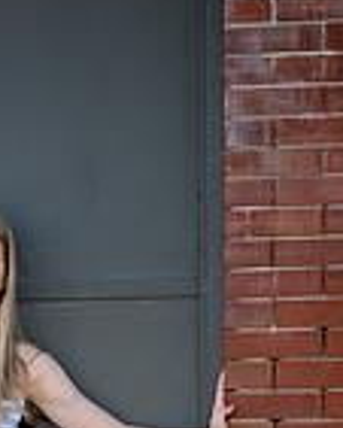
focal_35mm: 374
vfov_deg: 5.1
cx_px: -42
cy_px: 595
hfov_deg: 4.1
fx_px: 4741
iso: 800
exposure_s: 1/1000
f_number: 5
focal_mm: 125
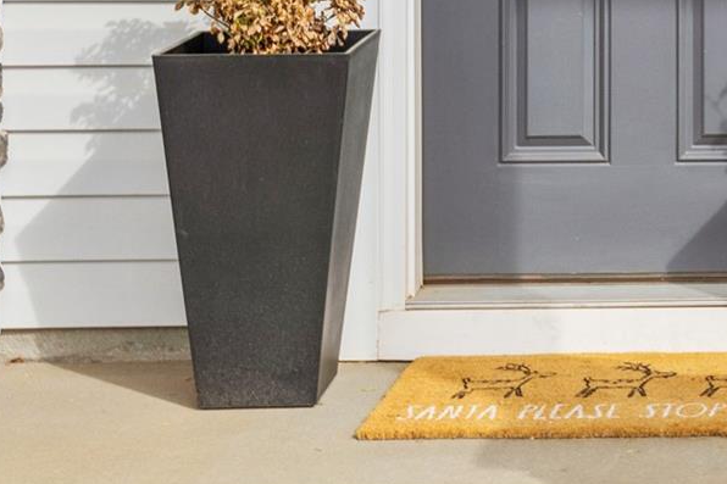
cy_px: -212
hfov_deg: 17.4
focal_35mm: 110
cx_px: 961
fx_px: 2221
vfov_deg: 12.0
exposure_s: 1/250
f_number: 8
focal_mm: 32
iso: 200
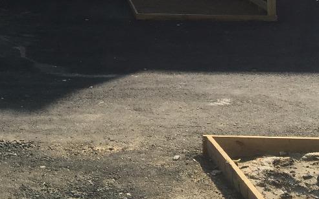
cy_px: -132
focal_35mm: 90
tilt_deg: +5.9
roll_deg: +0.1
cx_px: 62
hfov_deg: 22.7
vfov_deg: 13.4
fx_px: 782
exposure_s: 1/1399
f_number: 2.2
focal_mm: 4.15
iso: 25
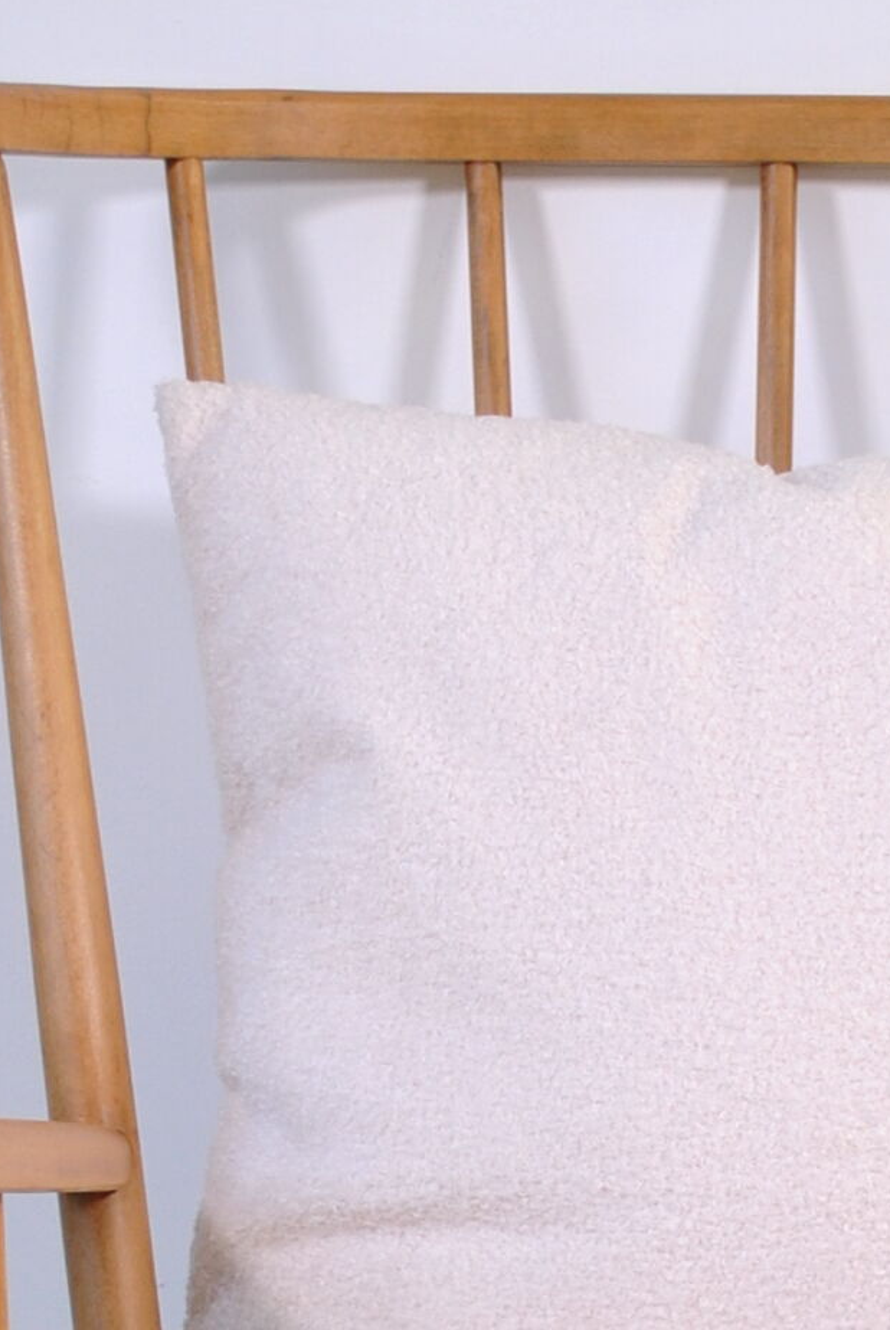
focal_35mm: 151
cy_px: 1411
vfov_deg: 13.3
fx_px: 5582
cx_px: 747
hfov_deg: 9.1
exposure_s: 1/100
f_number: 4
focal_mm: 24
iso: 200
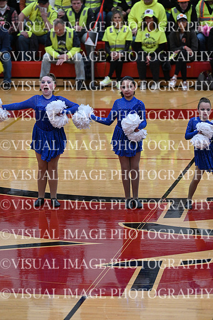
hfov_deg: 6.9
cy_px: 160
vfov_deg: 10.3
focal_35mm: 200
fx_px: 1774
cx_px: 106
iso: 4000
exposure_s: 1/400
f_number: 4
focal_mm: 200
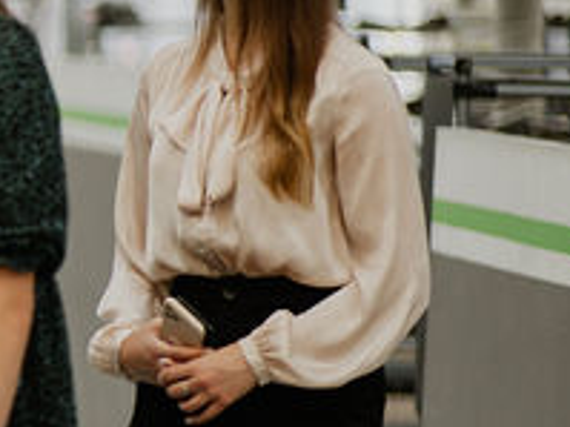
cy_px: 267
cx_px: -762
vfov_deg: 3.5
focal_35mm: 421
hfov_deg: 4.6
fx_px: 6928
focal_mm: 85
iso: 80
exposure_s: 1/100
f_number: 2
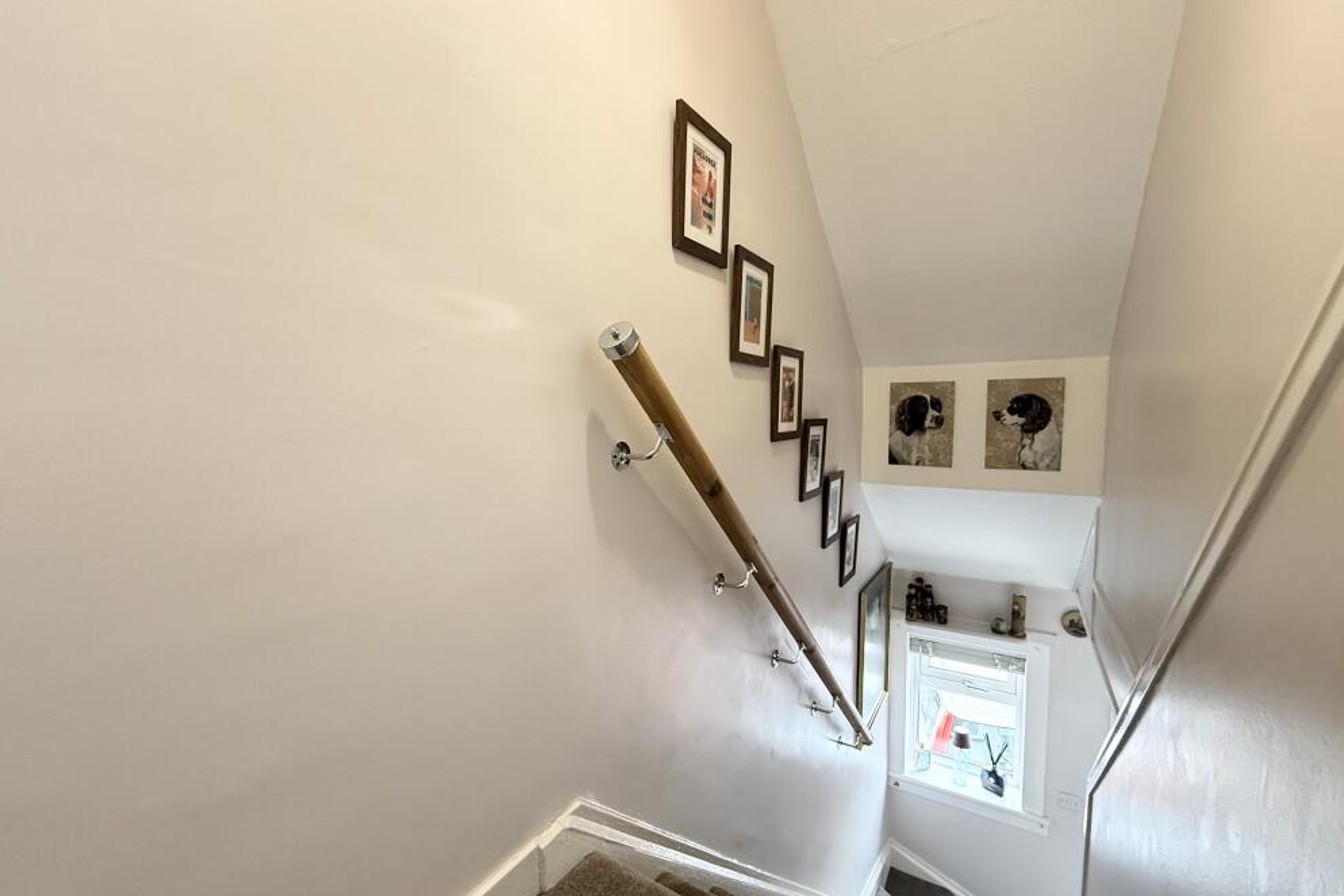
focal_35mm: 15
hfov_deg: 100.4
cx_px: 683
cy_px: 461
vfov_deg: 77.3
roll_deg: +1.0
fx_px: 560
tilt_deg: -5.3
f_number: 2.2
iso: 320
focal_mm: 2.22
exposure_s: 1/76
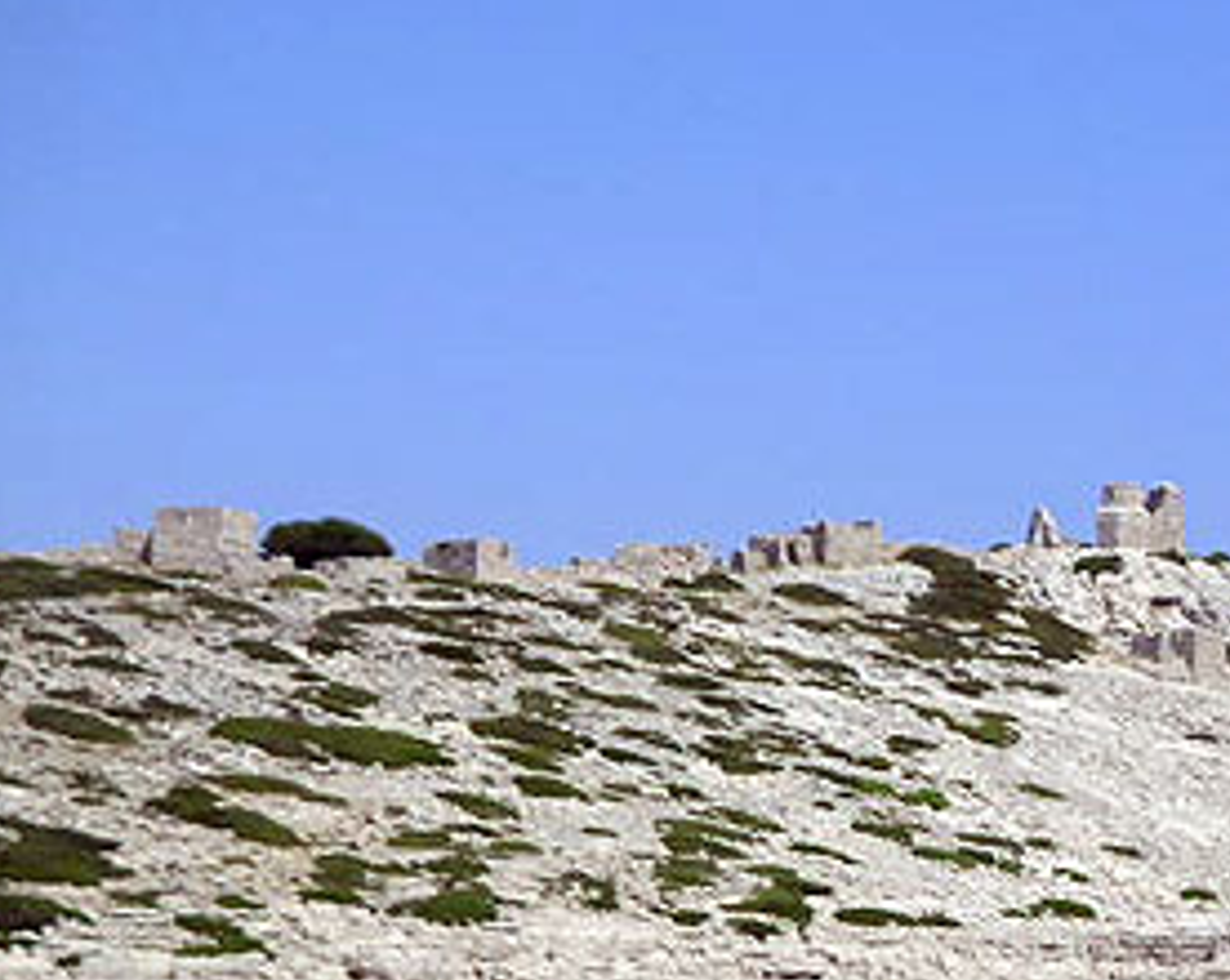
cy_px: 557
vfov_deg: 8.7
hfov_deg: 10.9
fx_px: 6434
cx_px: 833
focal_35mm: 177
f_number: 8
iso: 50
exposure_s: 1/180
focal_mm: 17.1
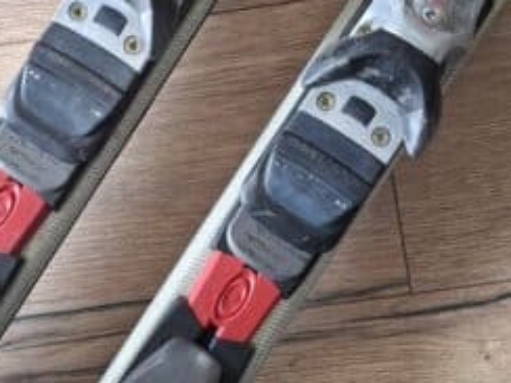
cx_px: 205
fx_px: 605
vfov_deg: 35.1
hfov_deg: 45.5
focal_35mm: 41
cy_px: 197
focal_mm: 4.69
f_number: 1.8
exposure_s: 1/50
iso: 250
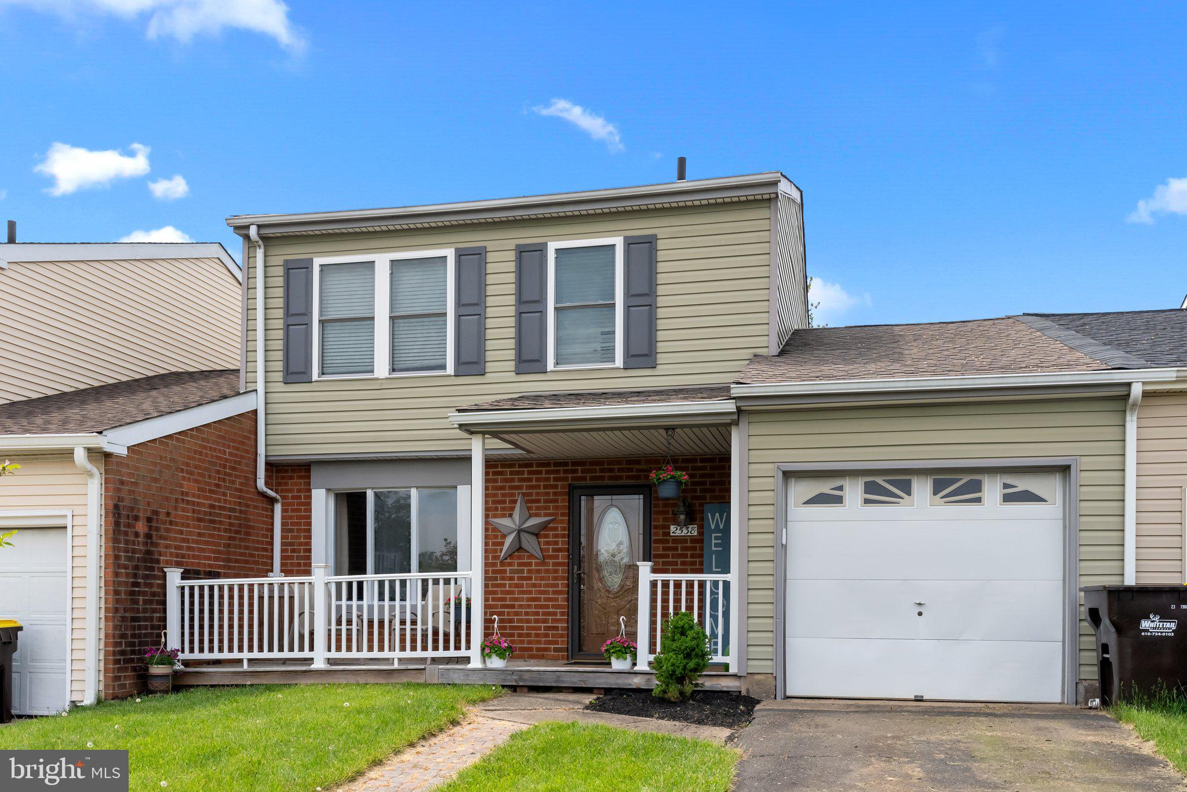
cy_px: 396
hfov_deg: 58.7
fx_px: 1055
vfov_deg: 41.1
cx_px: 594
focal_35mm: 32
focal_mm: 32
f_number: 11
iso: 800
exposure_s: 1/400
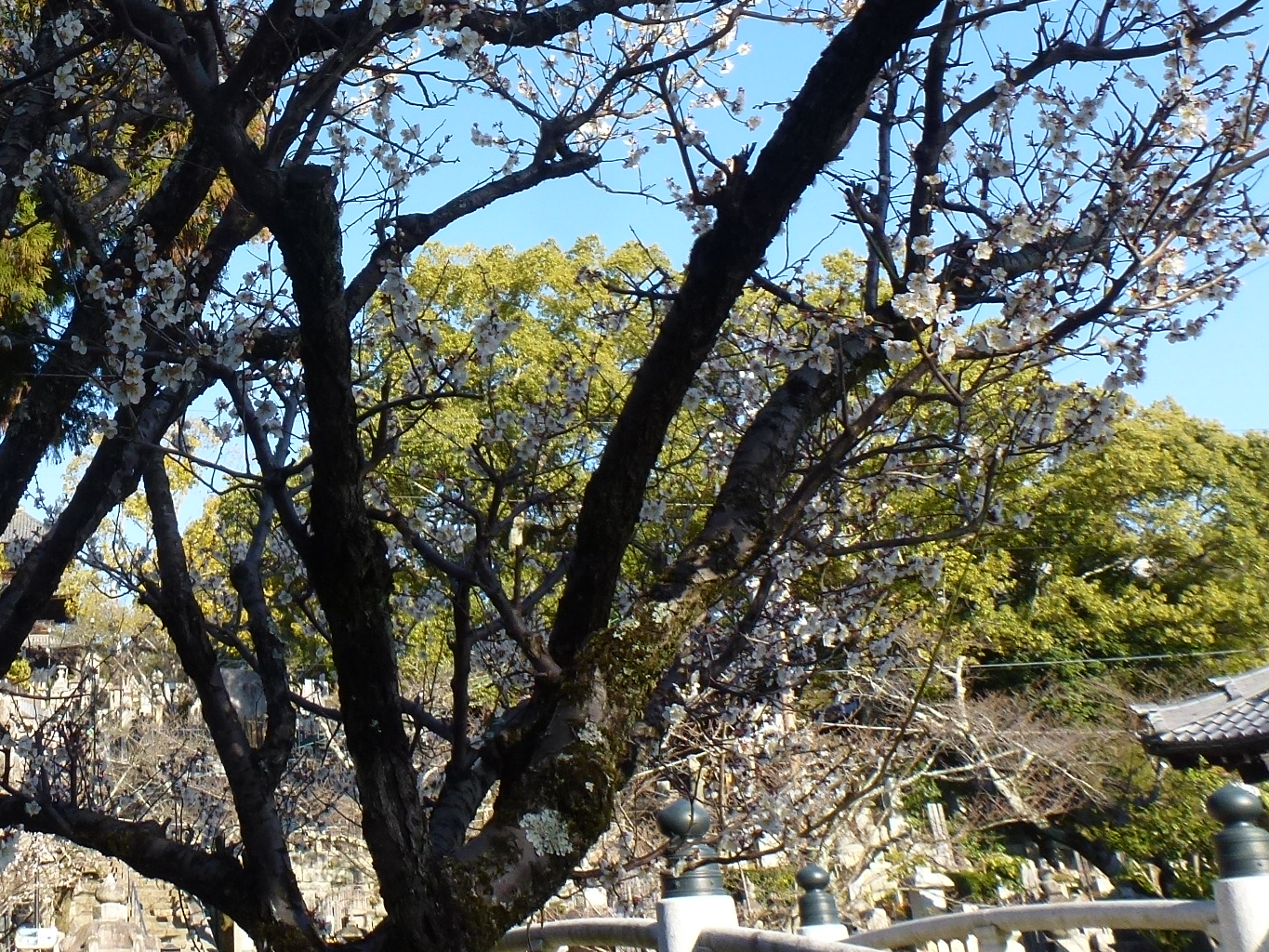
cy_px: 133
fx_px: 1650
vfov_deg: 31.0
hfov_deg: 39.8
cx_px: 190
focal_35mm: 45
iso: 100
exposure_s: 1/250
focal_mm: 4.3
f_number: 4
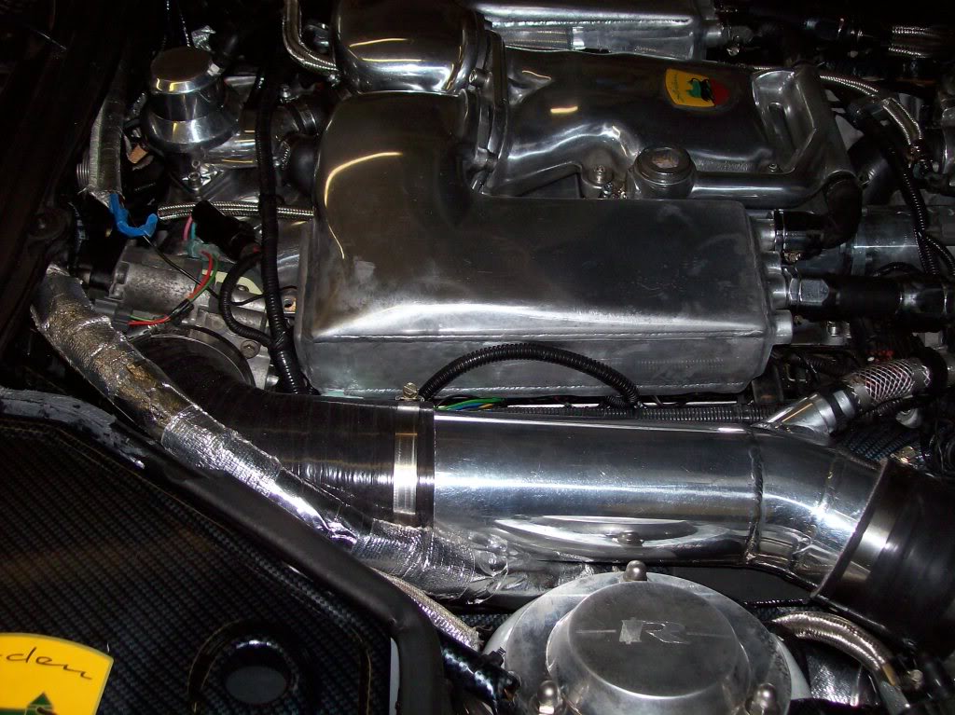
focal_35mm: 45
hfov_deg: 42.1
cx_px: 478
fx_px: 1241
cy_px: 358
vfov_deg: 32.2
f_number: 3
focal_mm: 7.6
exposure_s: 1/73
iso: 80
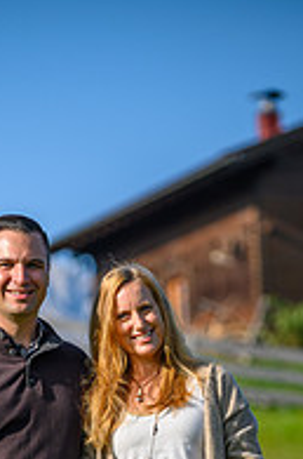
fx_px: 3960
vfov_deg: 6.6
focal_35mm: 312
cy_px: 525
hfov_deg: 4.4
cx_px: 90
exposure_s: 1/800
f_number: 3.5
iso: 200
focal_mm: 135
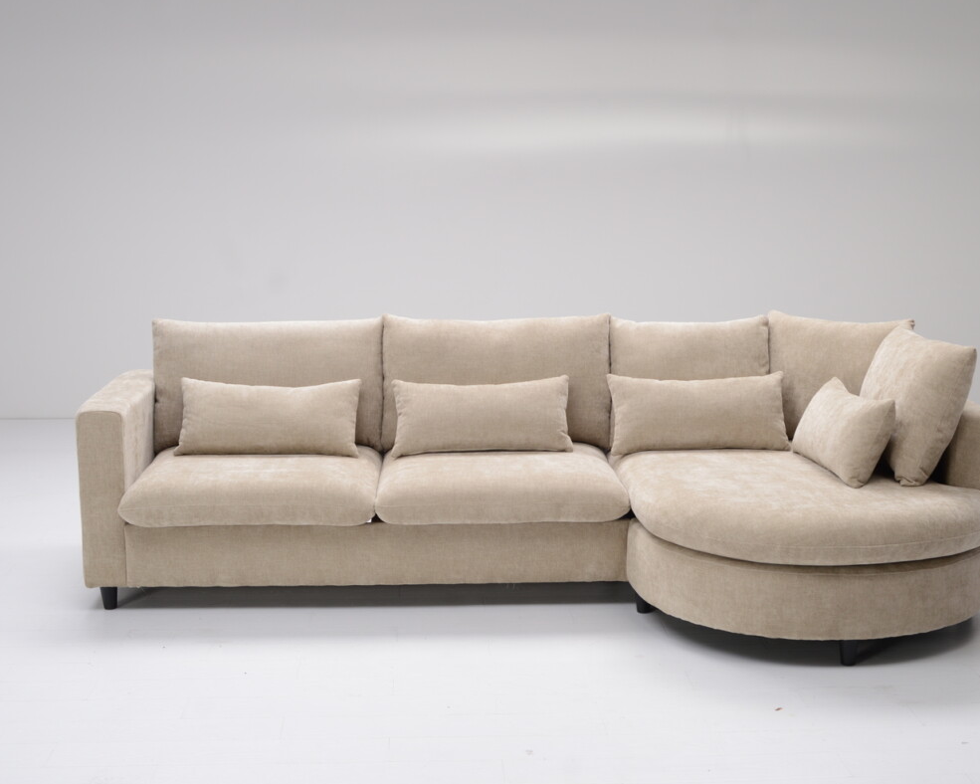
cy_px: 392
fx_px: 1392
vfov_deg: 31.5
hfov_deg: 38.8
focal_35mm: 48
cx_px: 525
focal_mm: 28
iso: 100
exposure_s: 1/125
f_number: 9
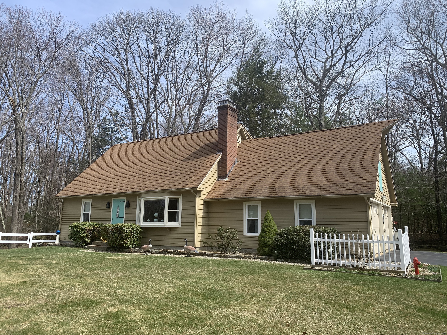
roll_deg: +1.3
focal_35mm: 26
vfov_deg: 53.1
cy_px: 168
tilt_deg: +8.1
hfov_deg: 67.3
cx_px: 224
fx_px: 336
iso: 25
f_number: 1.8
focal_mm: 4.25
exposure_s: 1/1490
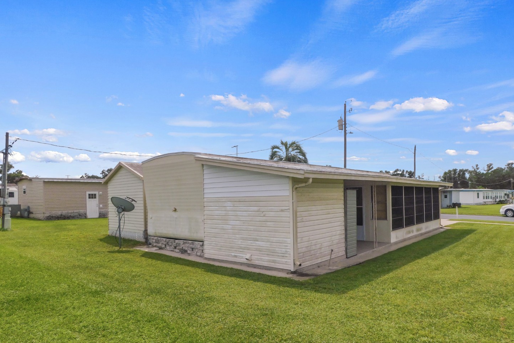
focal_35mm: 24
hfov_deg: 73.7
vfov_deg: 53.1
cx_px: 257
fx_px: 343
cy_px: 182
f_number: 6
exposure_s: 1/800
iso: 125
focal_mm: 4
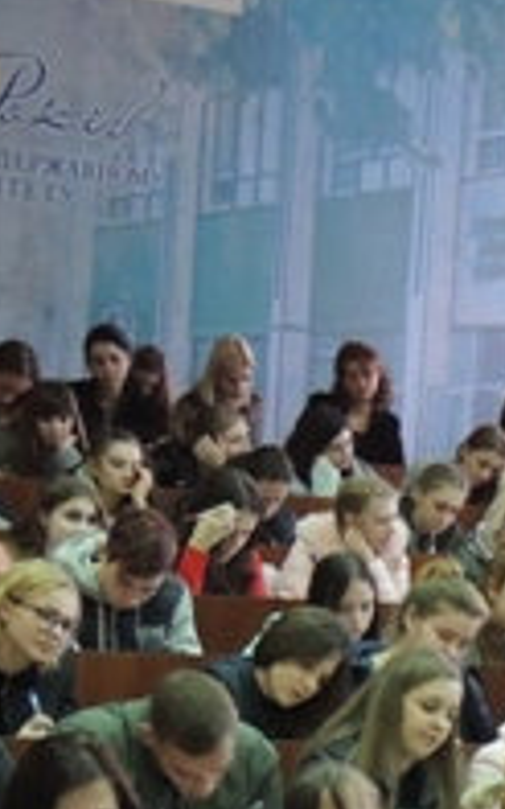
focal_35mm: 129
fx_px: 2843
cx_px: 788
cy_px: 776
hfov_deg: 9.8
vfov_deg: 15.9
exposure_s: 1/25
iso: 400
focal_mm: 5.3
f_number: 3.1
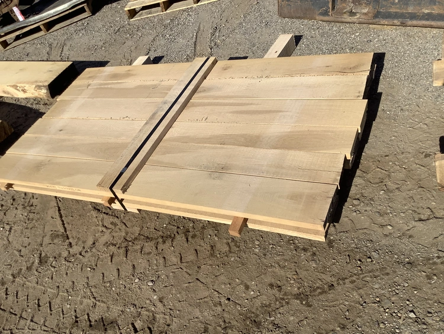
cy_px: 167
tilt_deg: -41.3
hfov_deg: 58.3
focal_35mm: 31
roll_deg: +20.3
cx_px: 222
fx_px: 398
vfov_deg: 45.5
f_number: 2.4
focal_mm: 3.3
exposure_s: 1/1942
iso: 25
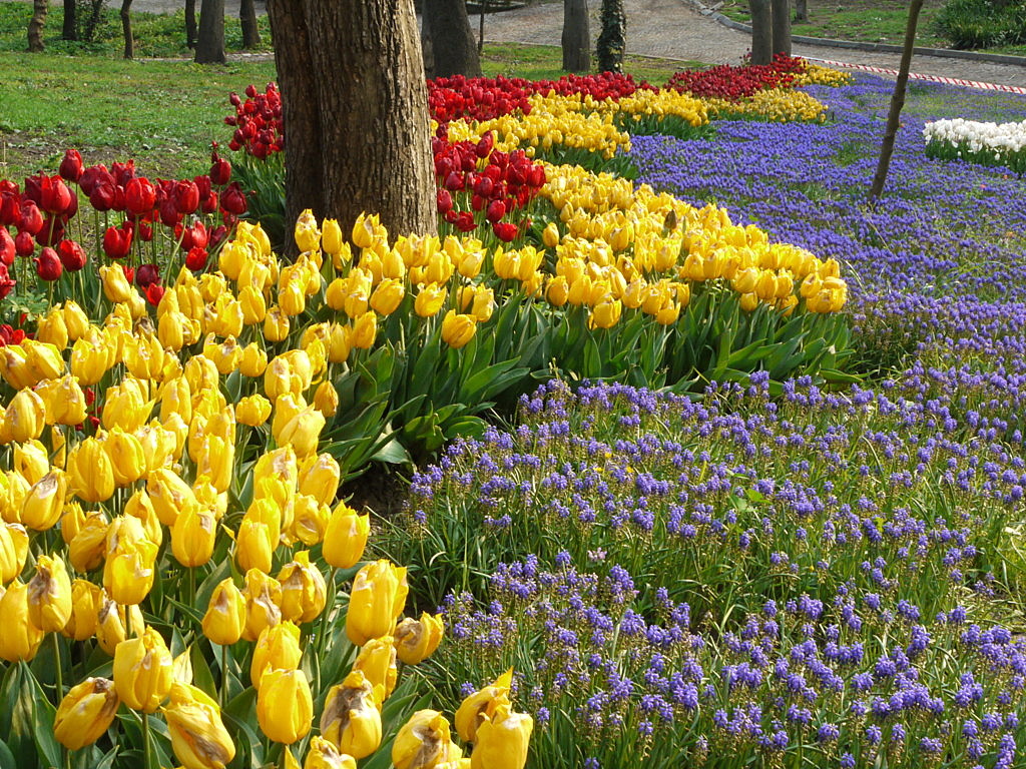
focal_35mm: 50
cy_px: 384
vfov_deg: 29.1
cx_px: 513
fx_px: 1482
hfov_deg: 38.2
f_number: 22
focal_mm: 25
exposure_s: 1/20
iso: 400
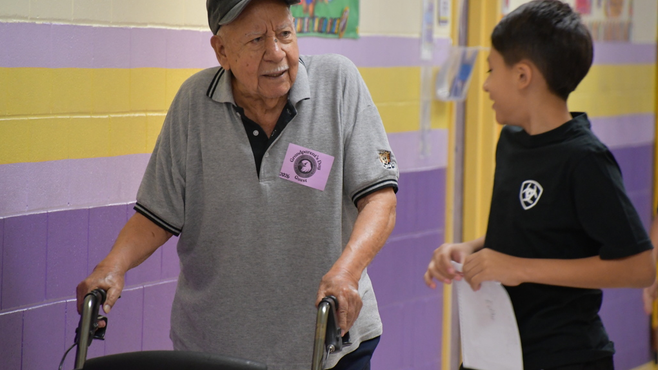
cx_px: 328
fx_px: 6055
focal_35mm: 347
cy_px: 178
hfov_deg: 6.2
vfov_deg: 3.5
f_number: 6.3
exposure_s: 1/60
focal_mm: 220
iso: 2500
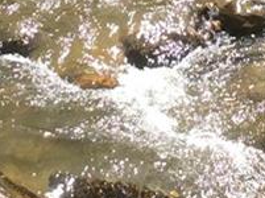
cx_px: 250
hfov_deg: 11.7
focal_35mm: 168
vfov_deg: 8.2
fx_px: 1284
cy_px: -263
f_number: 2.4
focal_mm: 3.3
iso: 32
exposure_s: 1/706
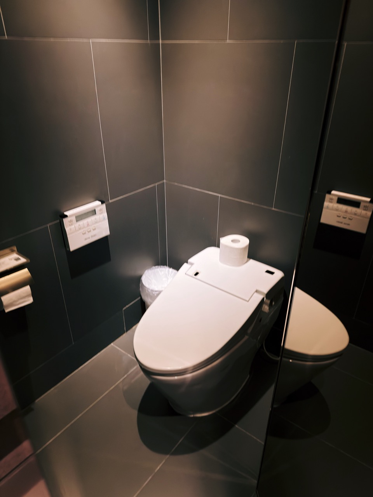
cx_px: 186
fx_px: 345
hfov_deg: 56.8
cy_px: 248
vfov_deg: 71.6
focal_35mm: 24
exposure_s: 1/40
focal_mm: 6.76
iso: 500
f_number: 1.78
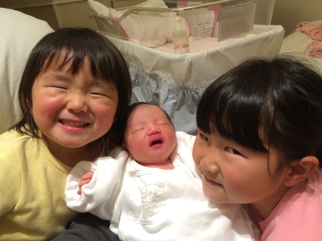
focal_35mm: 29
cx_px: 161
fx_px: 270
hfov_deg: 61.7
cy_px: 120
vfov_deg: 48.2
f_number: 2.2
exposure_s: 1/30
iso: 64
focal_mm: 4.15
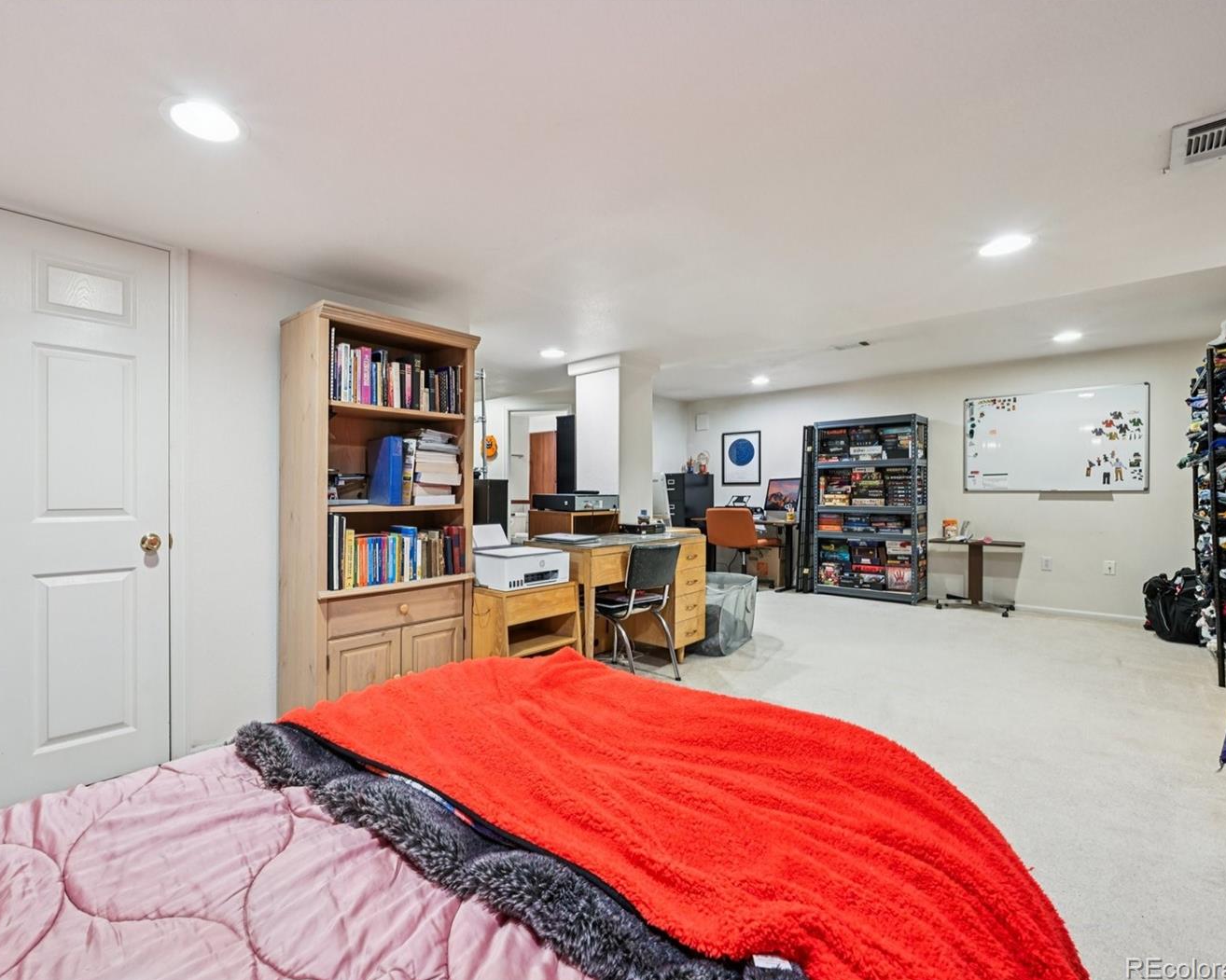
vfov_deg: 80.4
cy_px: 490
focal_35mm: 16
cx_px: 530
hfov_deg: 92.6
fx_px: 581
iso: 400
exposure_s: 1/2.5
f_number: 11
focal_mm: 14
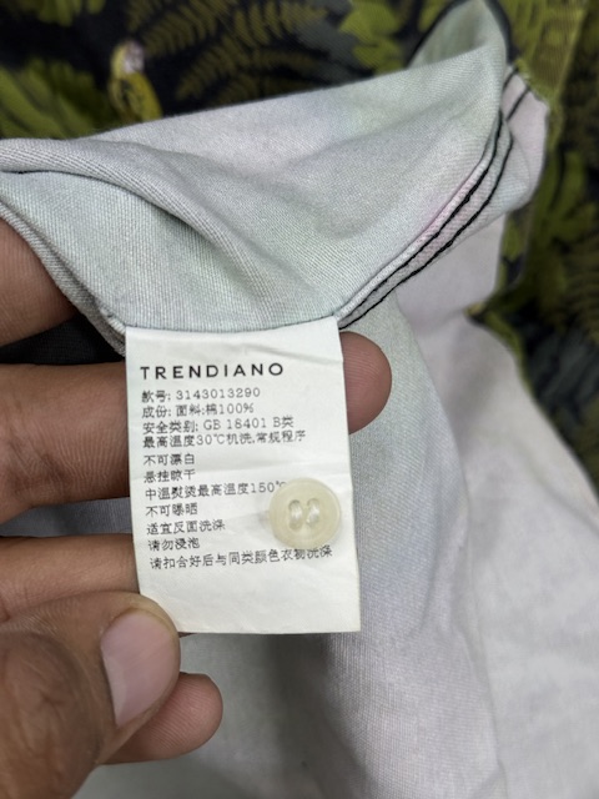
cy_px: 400
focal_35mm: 48
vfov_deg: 39.7
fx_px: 1107
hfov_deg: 30.3
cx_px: 300
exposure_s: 1/390
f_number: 1.78
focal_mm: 6.76
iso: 64
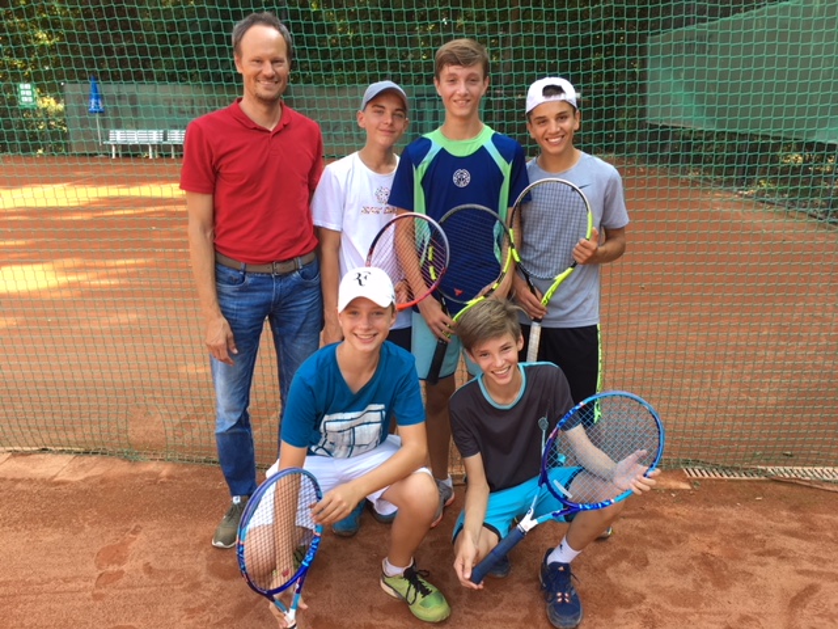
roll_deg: -1.2
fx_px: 702
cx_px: 419
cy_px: 314
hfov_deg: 61.7
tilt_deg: -15.9
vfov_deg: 48.2
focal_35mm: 29
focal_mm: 4.15
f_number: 2.2
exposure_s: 1/128
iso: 25
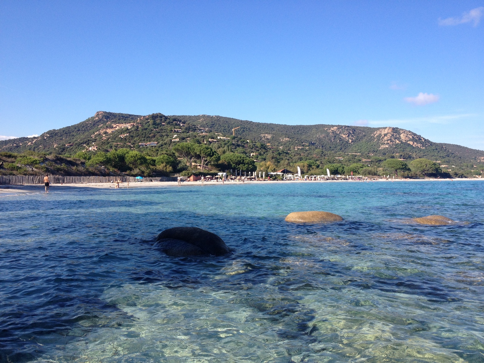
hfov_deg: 52.6
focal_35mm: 35
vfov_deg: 40.7
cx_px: 242
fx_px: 489
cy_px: 182
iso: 64
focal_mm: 4.28
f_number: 2.4
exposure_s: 1/1042
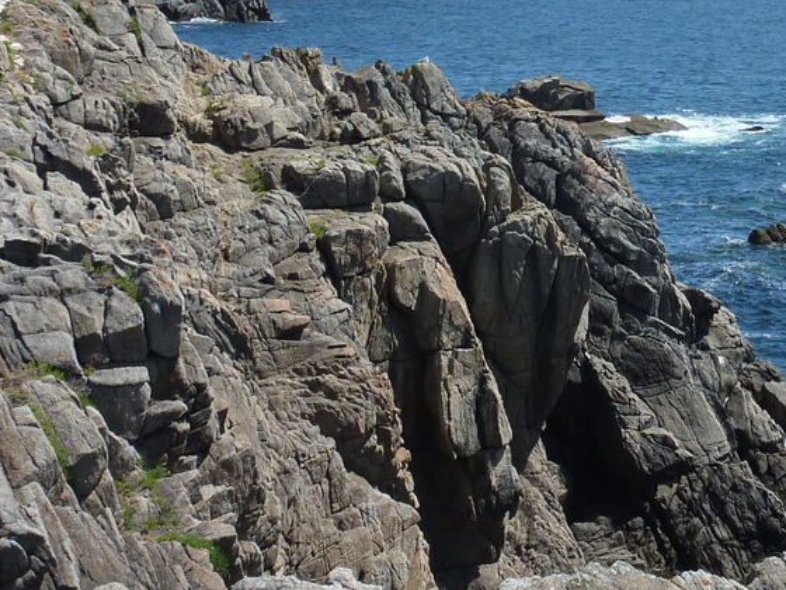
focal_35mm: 75
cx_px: 810
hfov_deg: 24.6
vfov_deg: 19.2
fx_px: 1703
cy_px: 46
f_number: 5
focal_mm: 5.7
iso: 125
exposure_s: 1/500
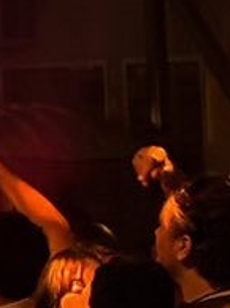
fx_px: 3578
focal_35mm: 403
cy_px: -238
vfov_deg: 4.9
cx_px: -561
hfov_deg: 3.6
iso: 80
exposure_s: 1/60
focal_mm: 5.96
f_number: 1.6
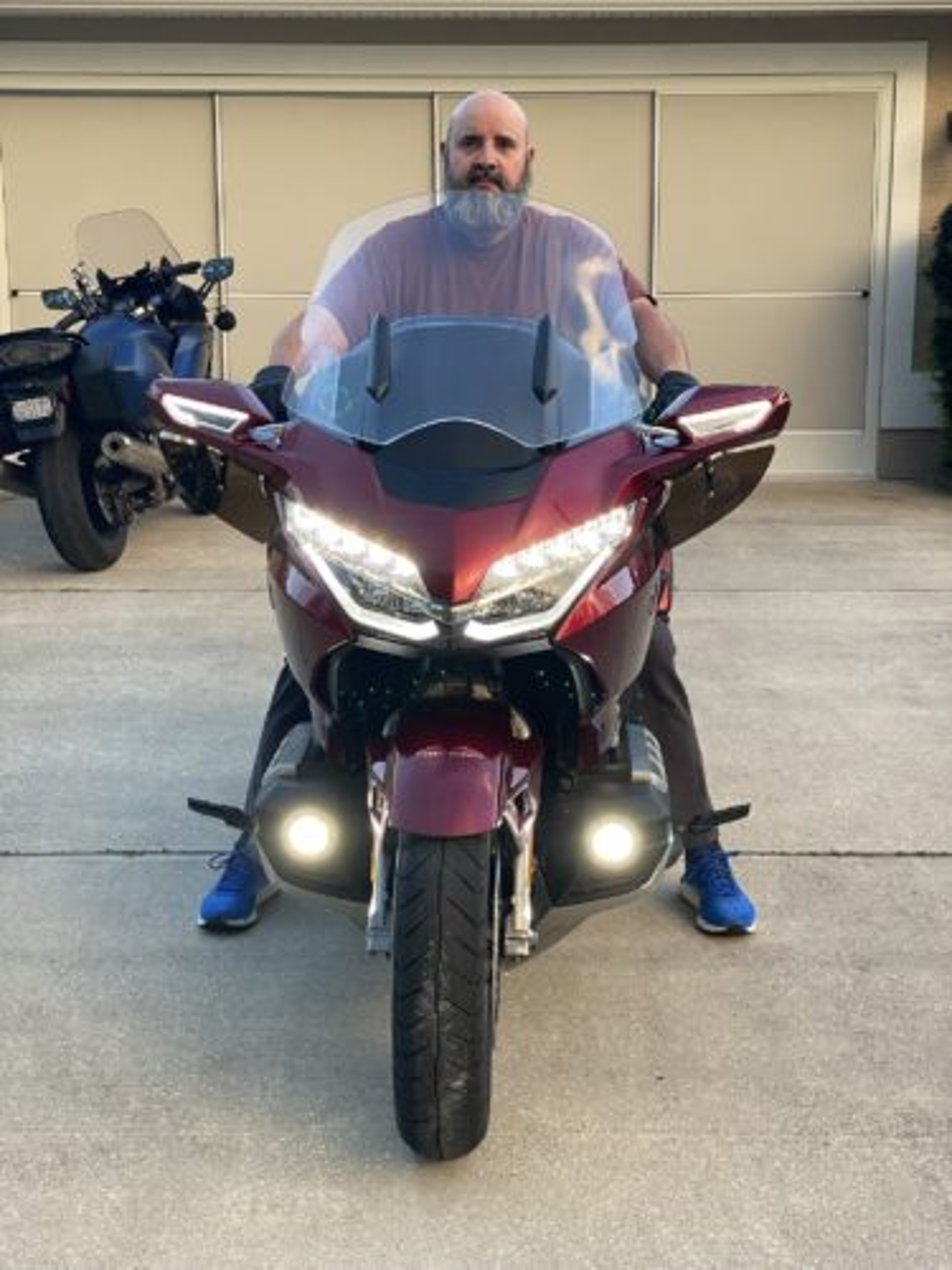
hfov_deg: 28.0
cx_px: 476
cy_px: 635
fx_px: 1907
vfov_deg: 36.8
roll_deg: -0.1
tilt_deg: -9.7
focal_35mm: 52
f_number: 2
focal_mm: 6
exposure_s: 1/119
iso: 125
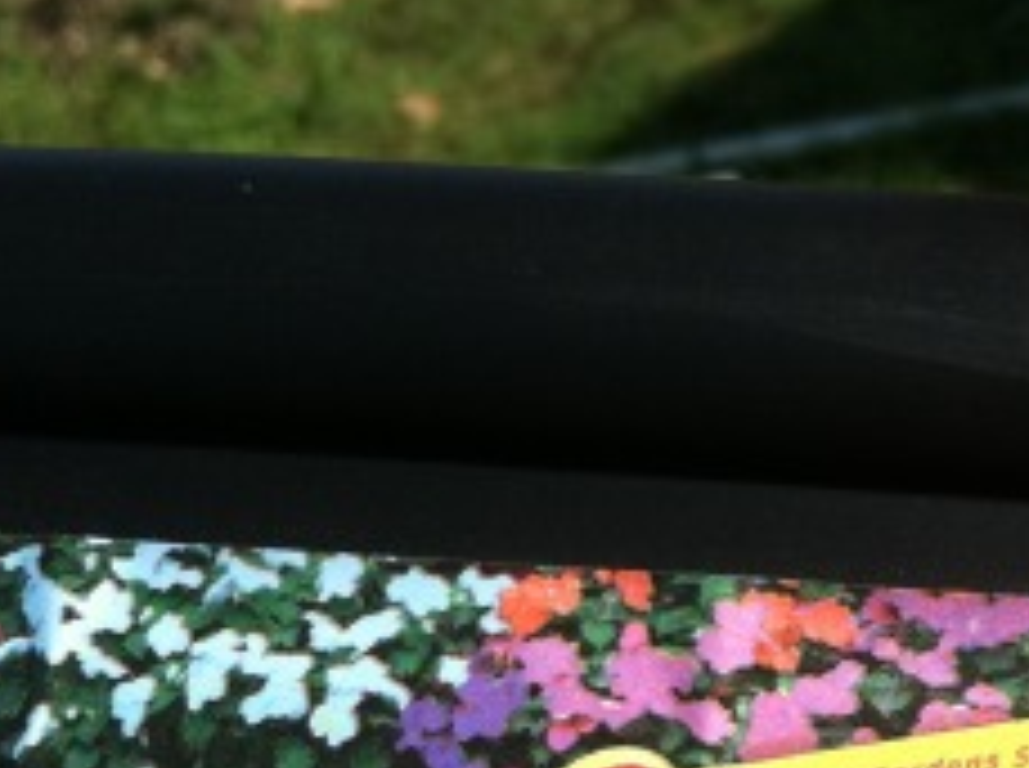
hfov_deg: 19.3
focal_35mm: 98
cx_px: 1087
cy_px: 629
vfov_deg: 14.9
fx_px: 2909
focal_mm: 3.85
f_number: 2.8
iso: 80
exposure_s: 1/1304
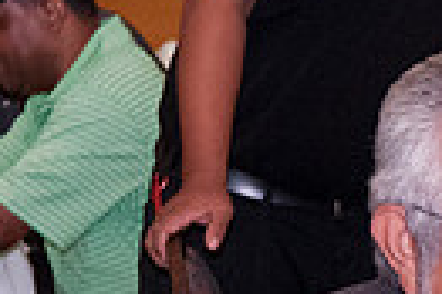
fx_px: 3666
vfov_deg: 4.6
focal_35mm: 299
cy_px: 438
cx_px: 897
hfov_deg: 6.7
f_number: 4.5
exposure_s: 1/100
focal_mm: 45
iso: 1250
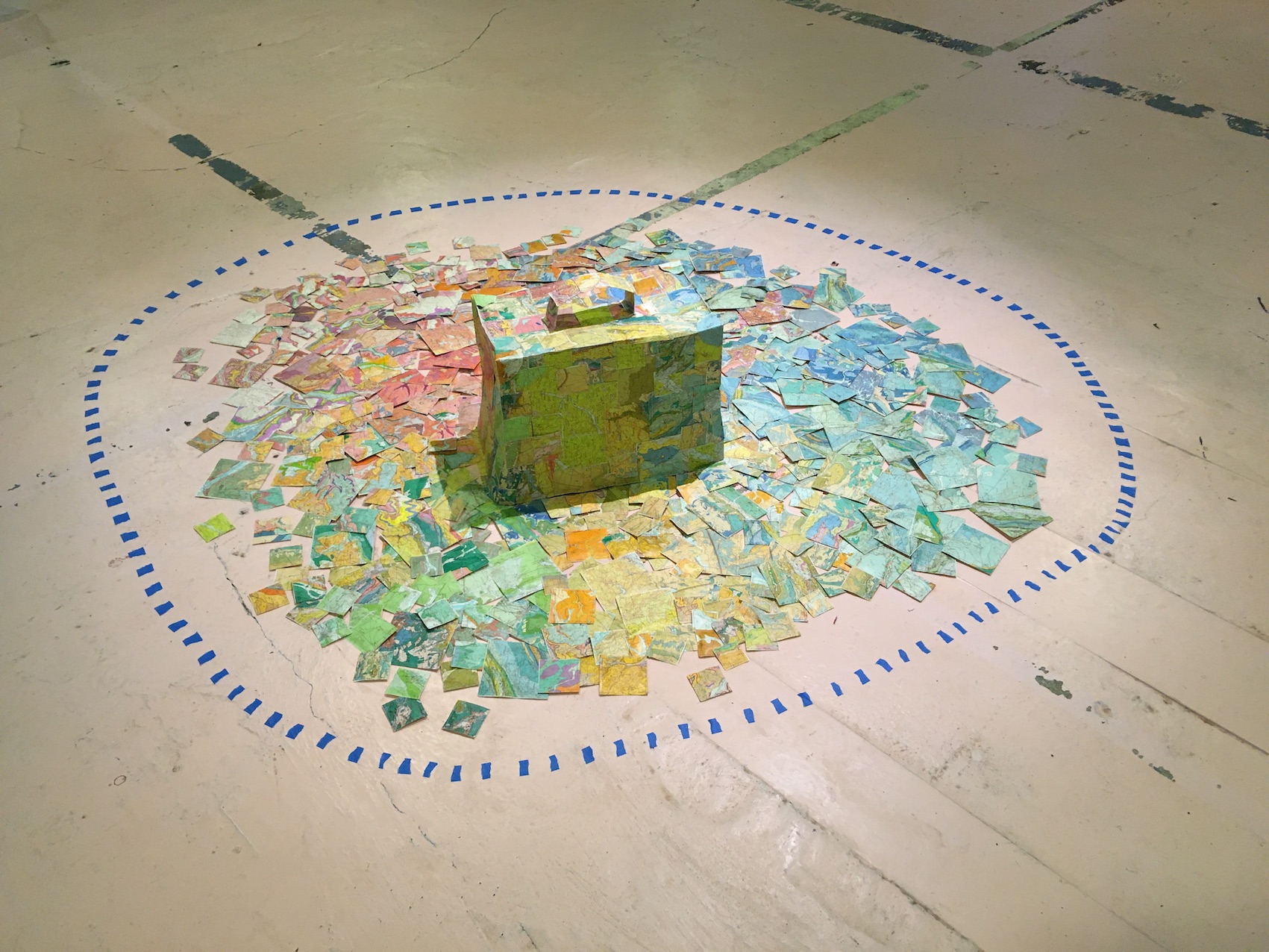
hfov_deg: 61.7
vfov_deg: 48.2
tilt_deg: -42.3
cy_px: 476
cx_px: 634
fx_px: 1063
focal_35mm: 29
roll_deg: -0.7
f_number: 2.2
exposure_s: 1/33
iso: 125
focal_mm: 4.15
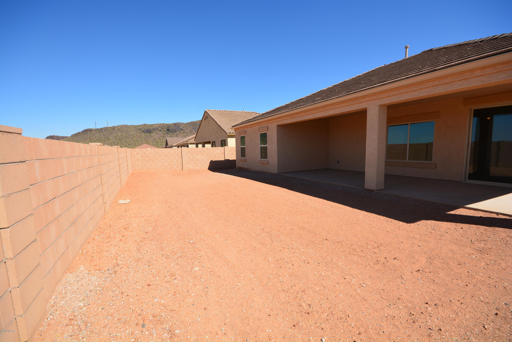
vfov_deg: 77.3
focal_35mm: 15
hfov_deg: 100.4
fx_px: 213
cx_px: 256
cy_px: 171
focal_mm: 10
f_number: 10
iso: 125
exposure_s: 1/200
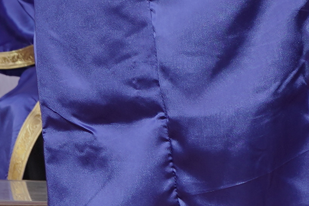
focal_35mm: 259
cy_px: -157
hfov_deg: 7.7
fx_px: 2223
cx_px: 518
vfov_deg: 5.2
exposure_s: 1/50
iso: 125
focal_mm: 35
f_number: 5
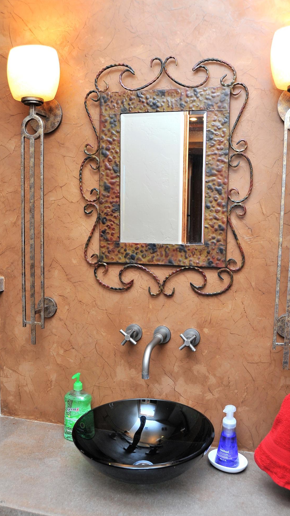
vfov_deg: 61.0
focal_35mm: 32
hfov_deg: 36.7
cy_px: 256
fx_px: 438
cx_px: 156
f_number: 7.1
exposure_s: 1/30
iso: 800
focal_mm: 30
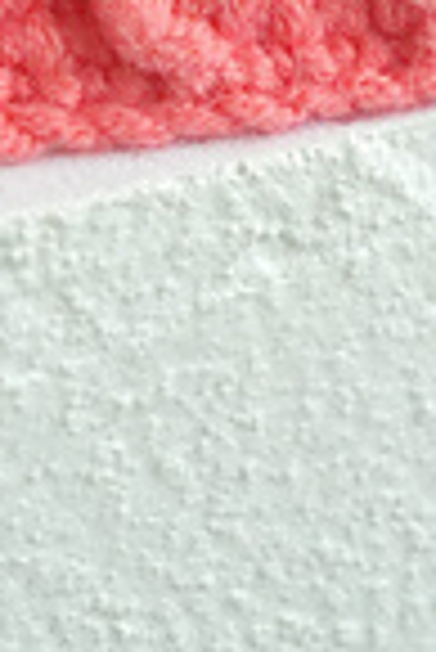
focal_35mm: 309
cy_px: -594
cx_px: 321
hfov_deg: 4.5
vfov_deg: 6.5
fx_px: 5600
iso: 3200
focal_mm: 70
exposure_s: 1/500
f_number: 8
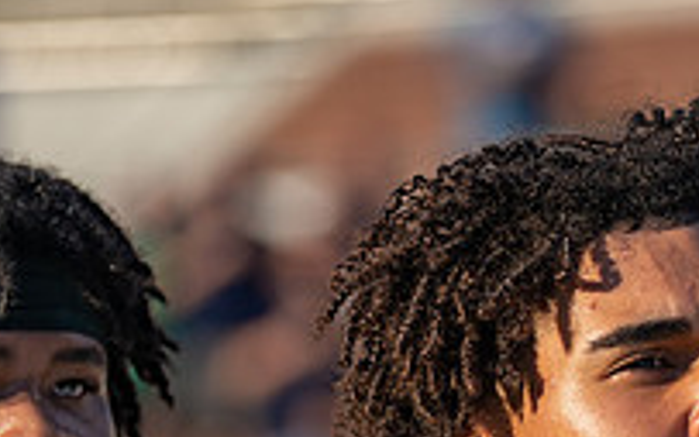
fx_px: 7070
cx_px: 585
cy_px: 695
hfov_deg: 5.7
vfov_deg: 3.5
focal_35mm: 371
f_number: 2.8
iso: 100
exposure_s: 1/1600
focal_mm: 119
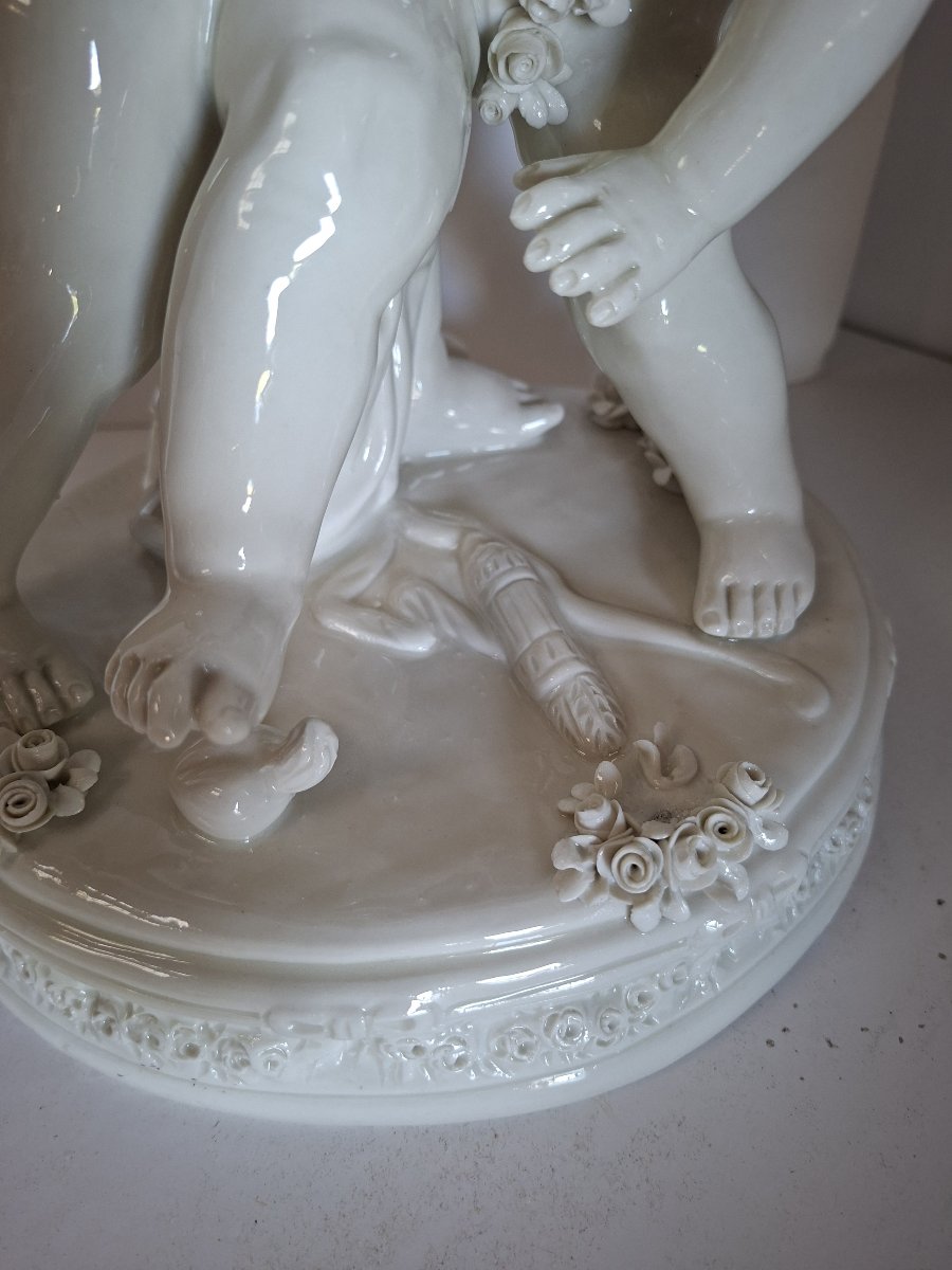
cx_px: 476
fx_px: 843
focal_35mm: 23
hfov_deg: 58.9
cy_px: 635
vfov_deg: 73.9
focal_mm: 5.54
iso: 250
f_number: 1.8
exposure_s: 1/100
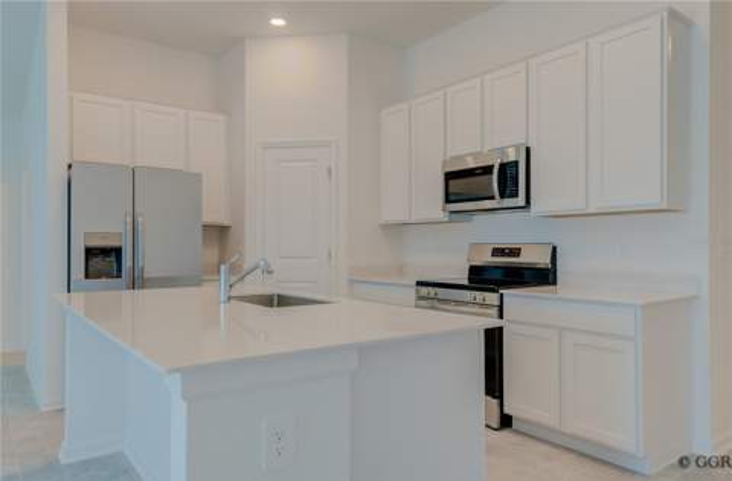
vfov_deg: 52.6
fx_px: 486
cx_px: 366
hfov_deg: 74.0
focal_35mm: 24
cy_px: 240
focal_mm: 16
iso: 400
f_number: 9
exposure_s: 1/25
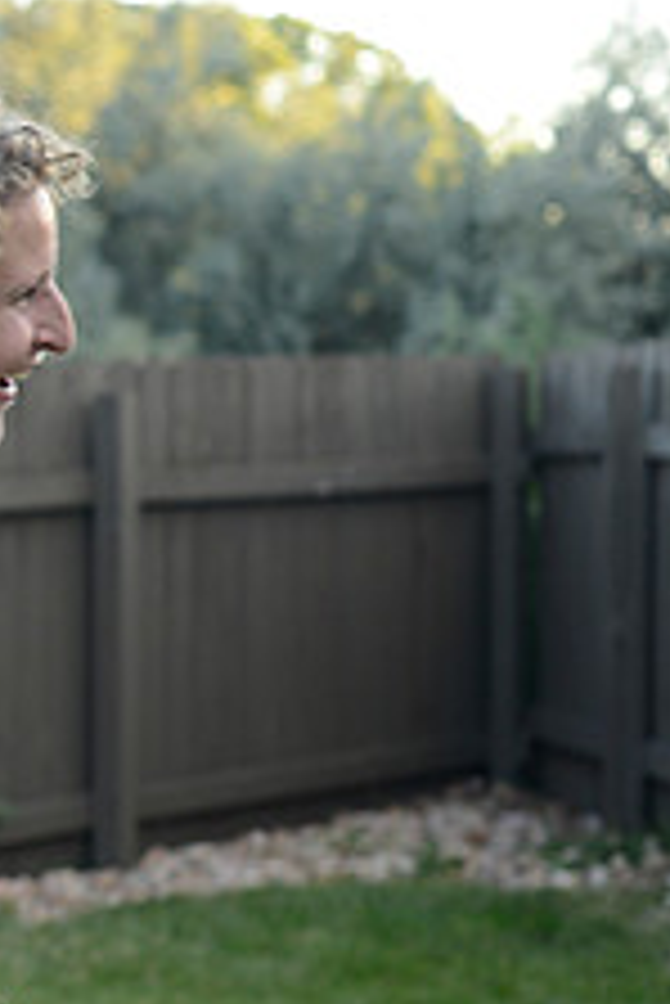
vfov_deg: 15.8
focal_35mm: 130
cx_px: -607
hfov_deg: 9.9
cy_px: 488
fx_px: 3623
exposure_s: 1/200
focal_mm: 50
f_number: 4
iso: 400
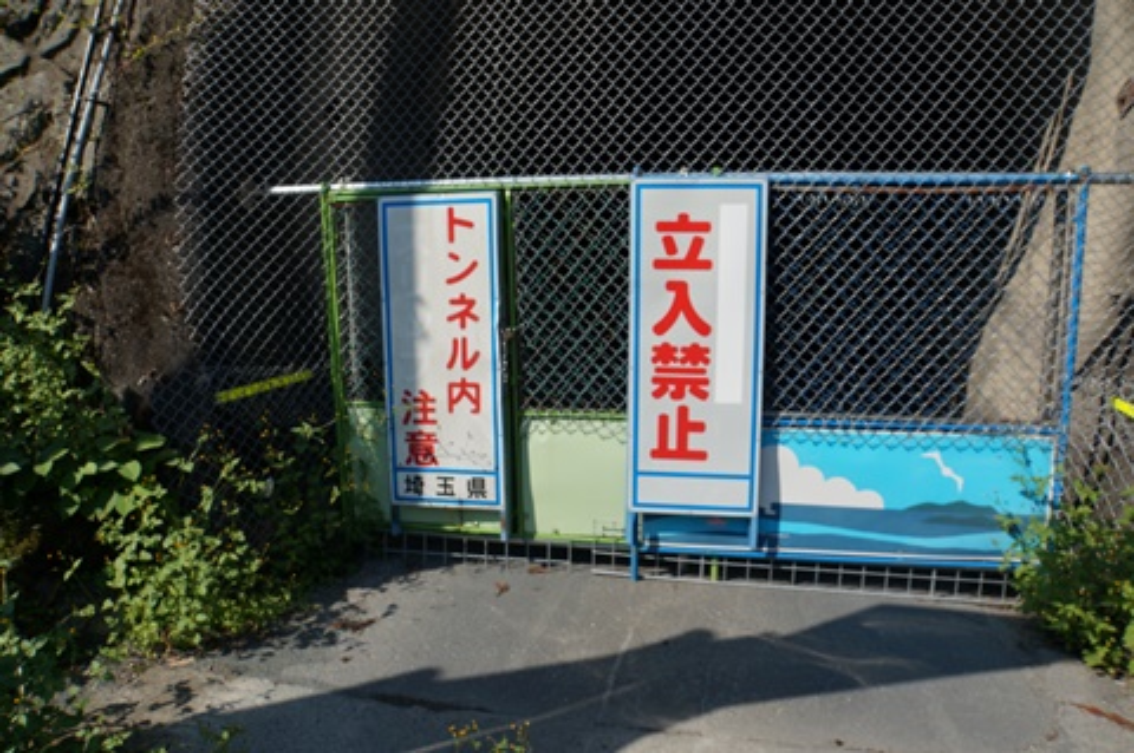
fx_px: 902
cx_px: 567
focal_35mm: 29
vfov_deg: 45.4
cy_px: 376
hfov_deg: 64.3
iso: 100
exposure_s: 1/200
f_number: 11
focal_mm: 19.1
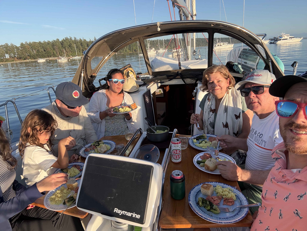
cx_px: 154
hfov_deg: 73.9
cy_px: 116
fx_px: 204
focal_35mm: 23
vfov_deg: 58.9
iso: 25
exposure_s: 1/594
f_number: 1.9
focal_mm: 2.69
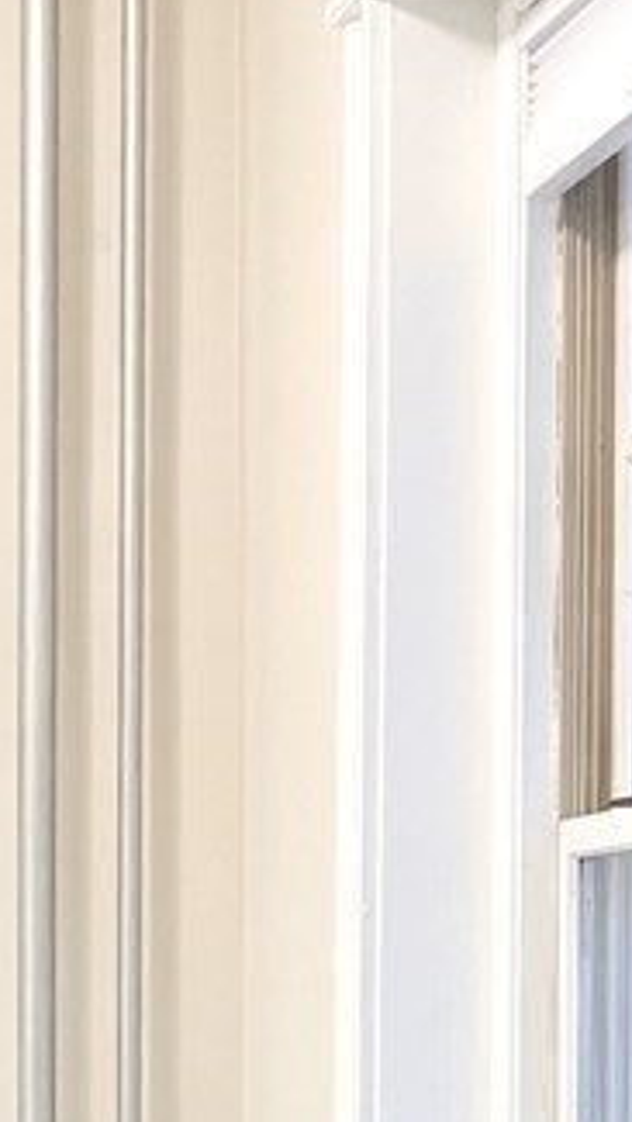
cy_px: 1222
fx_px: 3989
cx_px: -373
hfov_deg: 8.8
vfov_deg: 15.6
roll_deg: -0.7
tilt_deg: -3.1
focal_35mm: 134
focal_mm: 5.1
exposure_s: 1/120
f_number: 1.6
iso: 125
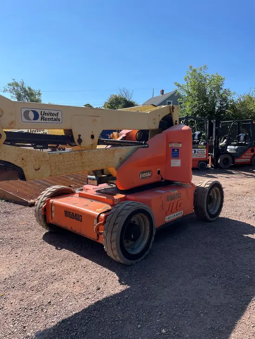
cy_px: 170
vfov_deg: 67.3
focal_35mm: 26
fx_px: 255
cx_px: 128
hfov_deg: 53.1
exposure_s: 1/3040
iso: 32
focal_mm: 4.2
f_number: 1.6
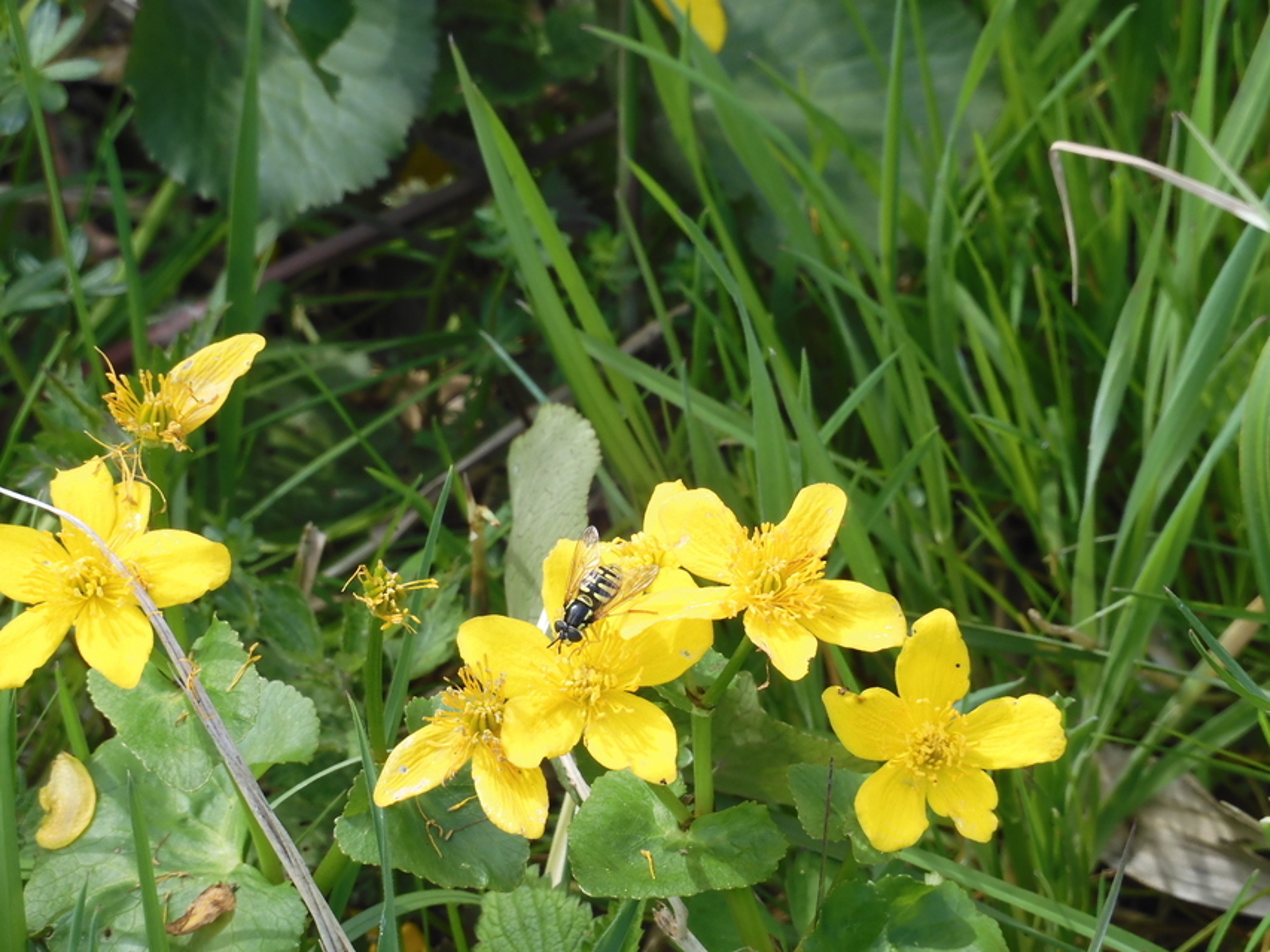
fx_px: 10091
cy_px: 476
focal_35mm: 275
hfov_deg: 7.2
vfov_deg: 5.4
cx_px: 635
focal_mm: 49.1
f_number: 6.3
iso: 160
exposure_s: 1/125
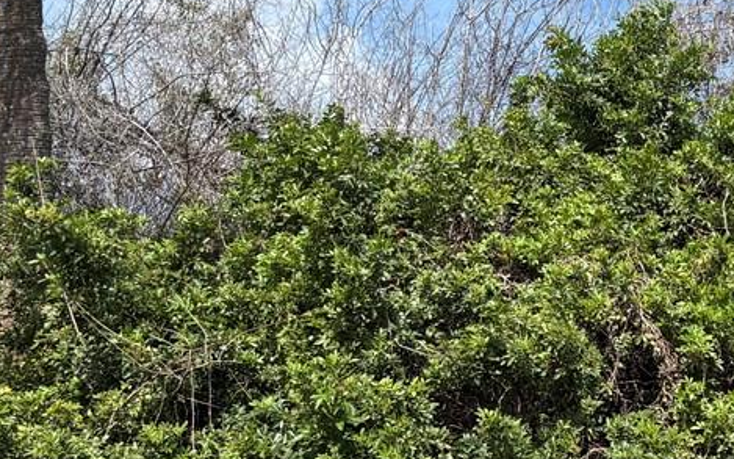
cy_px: 290
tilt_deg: +7.2
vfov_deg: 13.9
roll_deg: -2.7
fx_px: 1880
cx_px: 1014
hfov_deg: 19.9
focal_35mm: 94
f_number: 1.6
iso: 50
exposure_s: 1/3279
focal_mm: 5.96
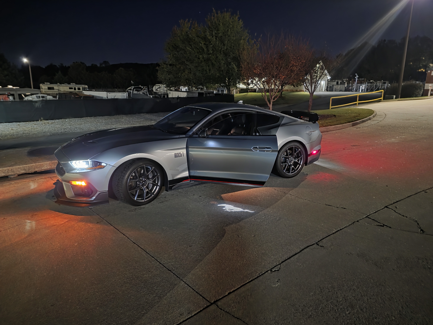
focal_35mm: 23
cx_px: 216
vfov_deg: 58.9
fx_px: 288
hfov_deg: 73.9
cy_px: 162
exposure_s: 1/15
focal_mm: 6.25
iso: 2500
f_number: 1.7
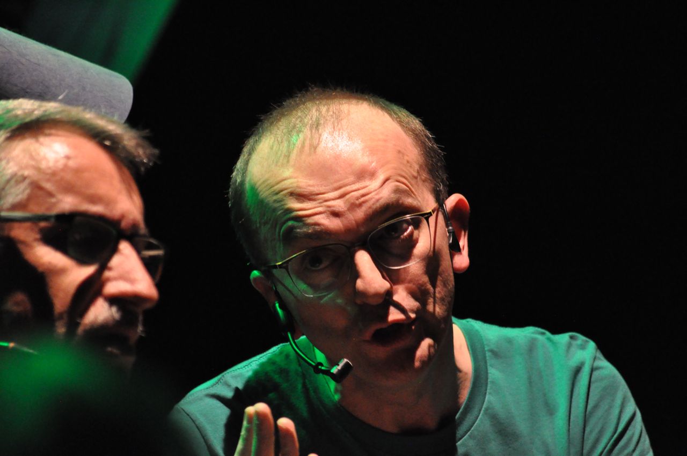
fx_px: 6289
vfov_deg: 4.2
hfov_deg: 6.3
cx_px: 344
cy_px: 228
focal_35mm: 330
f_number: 5
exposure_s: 1/250
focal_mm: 220
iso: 3200
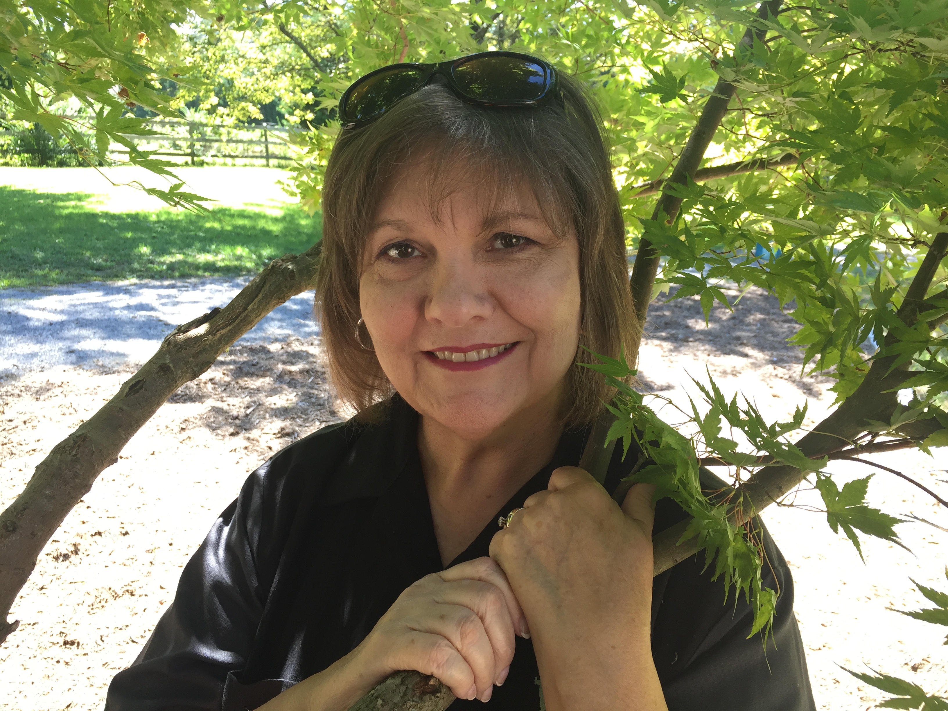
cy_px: 356
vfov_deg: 48.2
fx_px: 794
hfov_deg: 61.7
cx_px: 474
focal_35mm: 29
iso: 40
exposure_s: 1/120
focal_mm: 4.15
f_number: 2.2
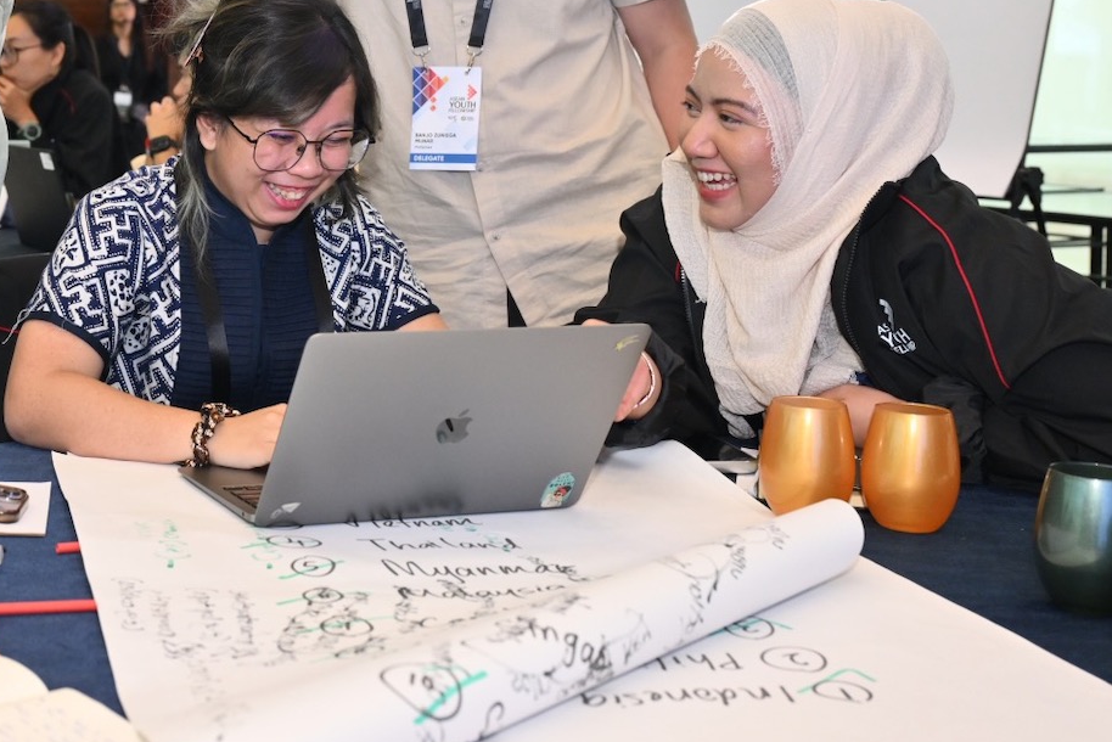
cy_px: 142
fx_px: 1818
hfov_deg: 33.0
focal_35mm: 59
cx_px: 213
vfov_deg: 22.7
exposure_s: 1/160
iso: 2000
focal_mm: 34.5
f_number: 5
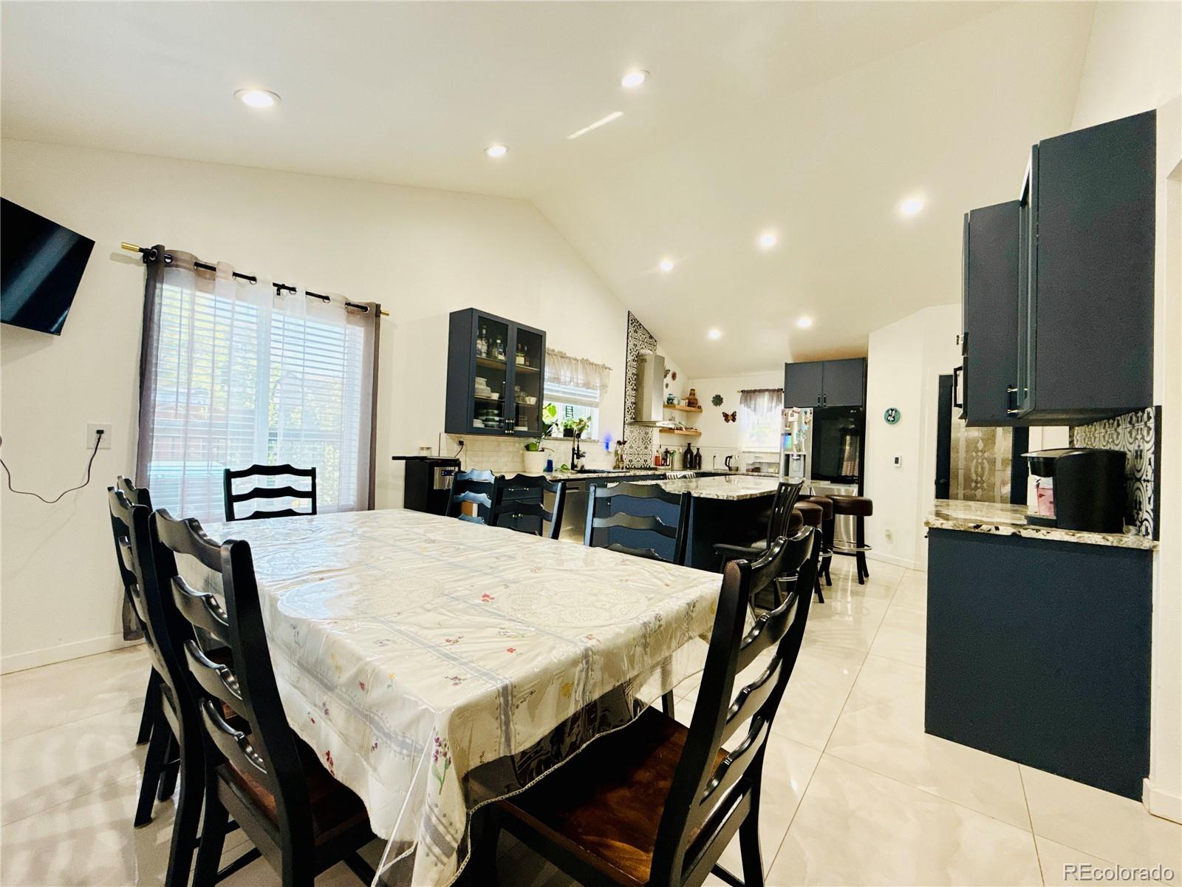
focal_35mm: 14
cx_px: 591
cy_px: 444
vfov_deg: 85.7
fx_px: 478
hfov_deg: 102.1
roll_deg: -2.4
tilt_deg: +0.5
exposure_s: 1/120
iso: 250
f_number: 2.2
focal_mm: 2.22
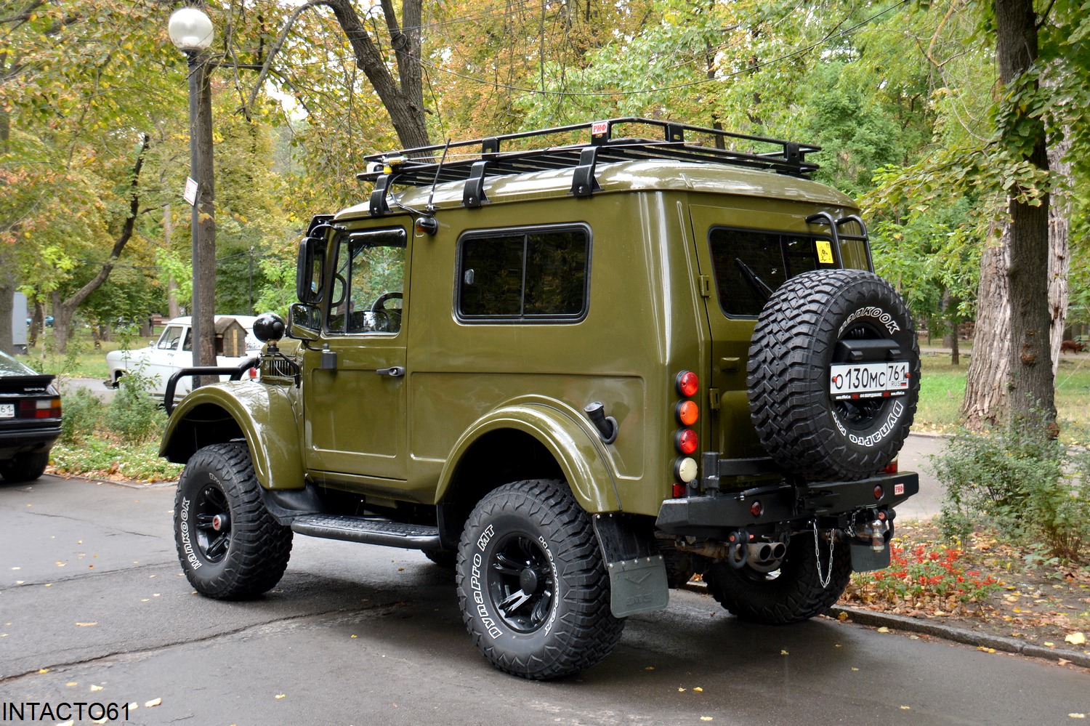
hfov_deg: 41.1
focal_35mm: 48
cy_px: 363
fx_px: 1453
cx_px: 545
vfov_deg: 28.1
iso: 400
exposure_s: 1/125
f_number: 5.6
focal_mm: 32
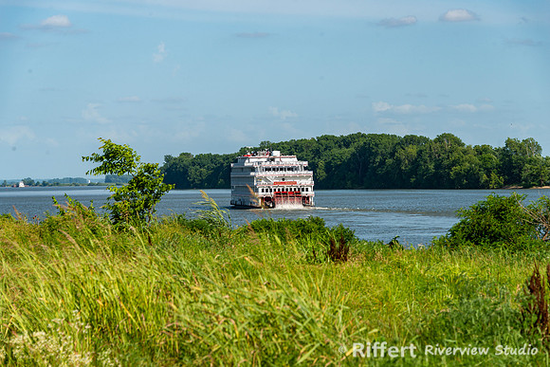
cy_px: 184
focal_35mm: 145
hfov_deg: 14.2
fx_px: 2216
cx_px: 275
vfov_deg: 9.5
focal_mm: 145
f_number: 8
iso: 100
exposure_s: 1/250
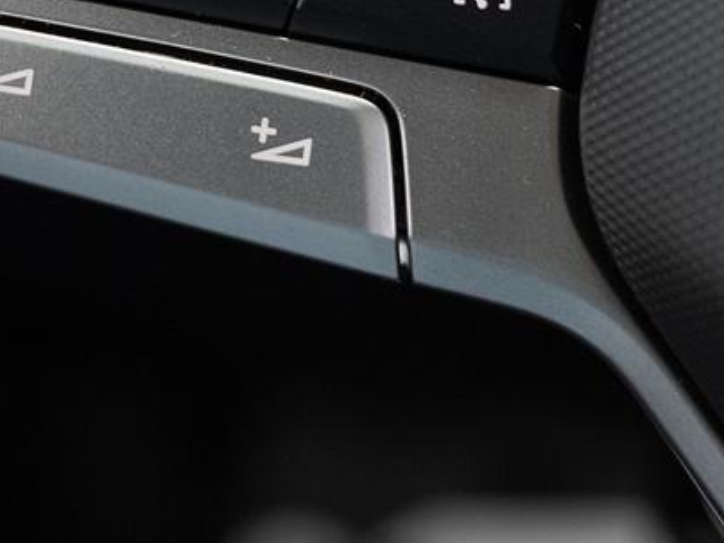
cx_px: 251
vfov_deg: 14.4
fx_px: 2050
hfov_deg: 20.0
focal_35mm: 98
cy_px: -181
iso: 1000
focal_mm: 28.6
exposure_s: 1/50
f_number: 3.2
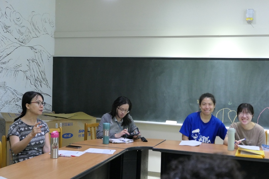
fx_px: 374
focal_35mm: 50
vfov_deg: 27.0
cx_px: 134
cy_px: 90
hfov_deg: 39.6
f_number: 2.8
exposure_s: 1/80
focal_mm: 18.3
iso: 1600
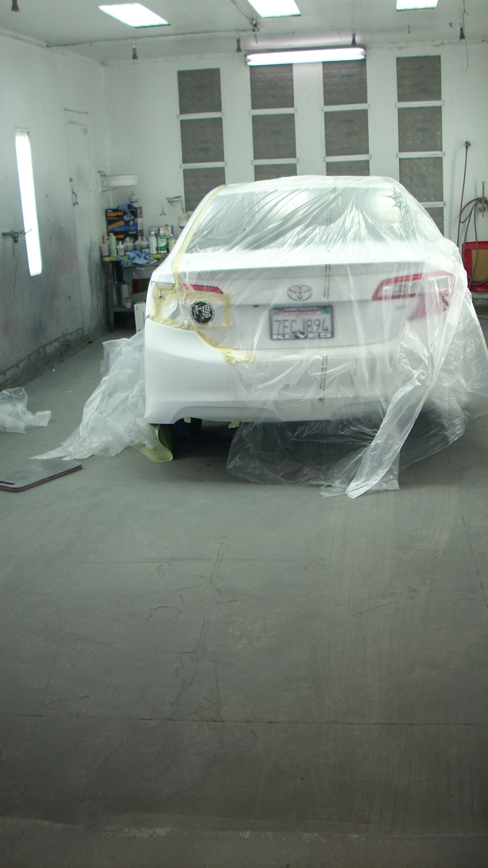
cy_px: 430
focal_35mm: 41
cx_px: 264
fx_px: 943
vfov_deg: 49.4
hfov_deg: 29.0
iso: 64
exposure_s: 1/62.6
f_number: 2.8
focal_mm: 6.2
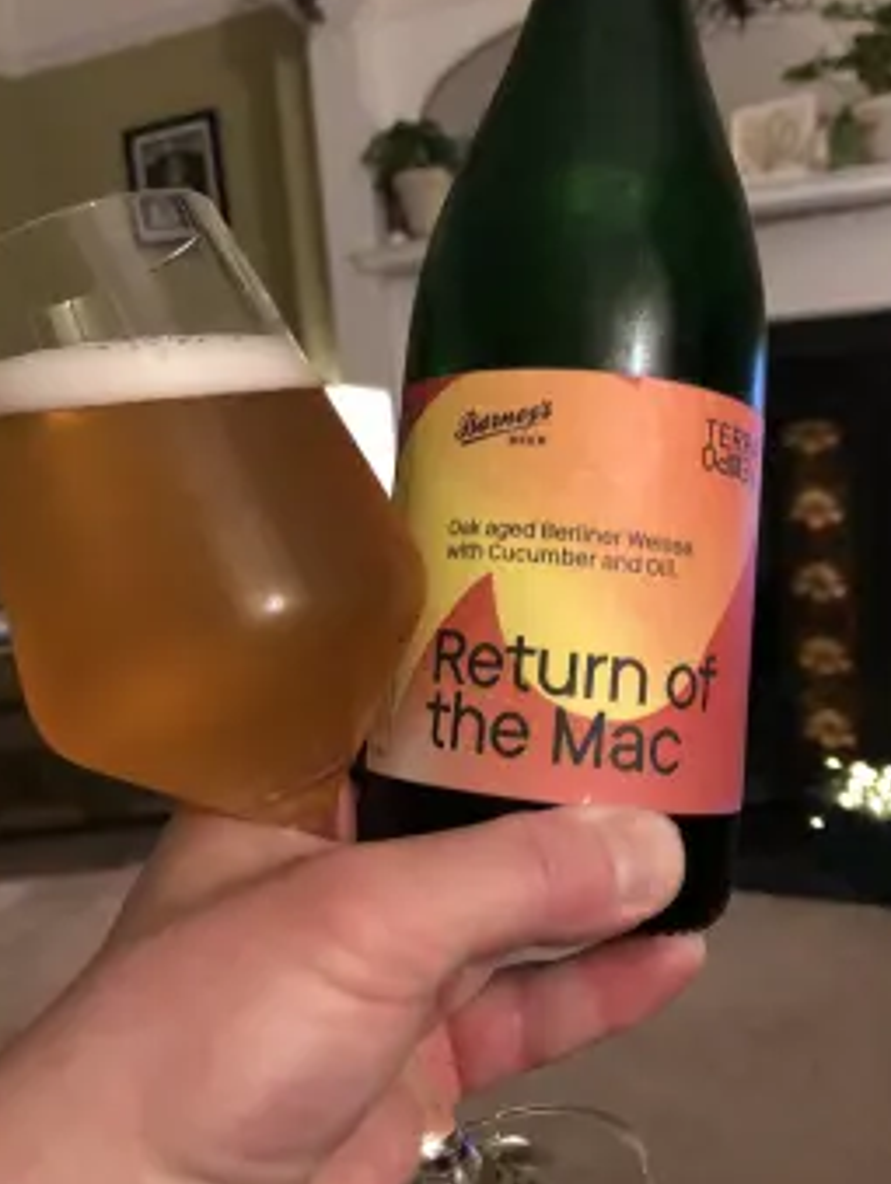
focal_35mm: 33
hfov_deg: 43.0
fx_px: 1130
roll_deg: +4.3
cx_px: 419
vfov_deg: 55.1
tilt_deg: -3.7
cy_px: 517
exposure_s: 1/4
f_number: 1.8
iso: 100
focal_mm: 3.99
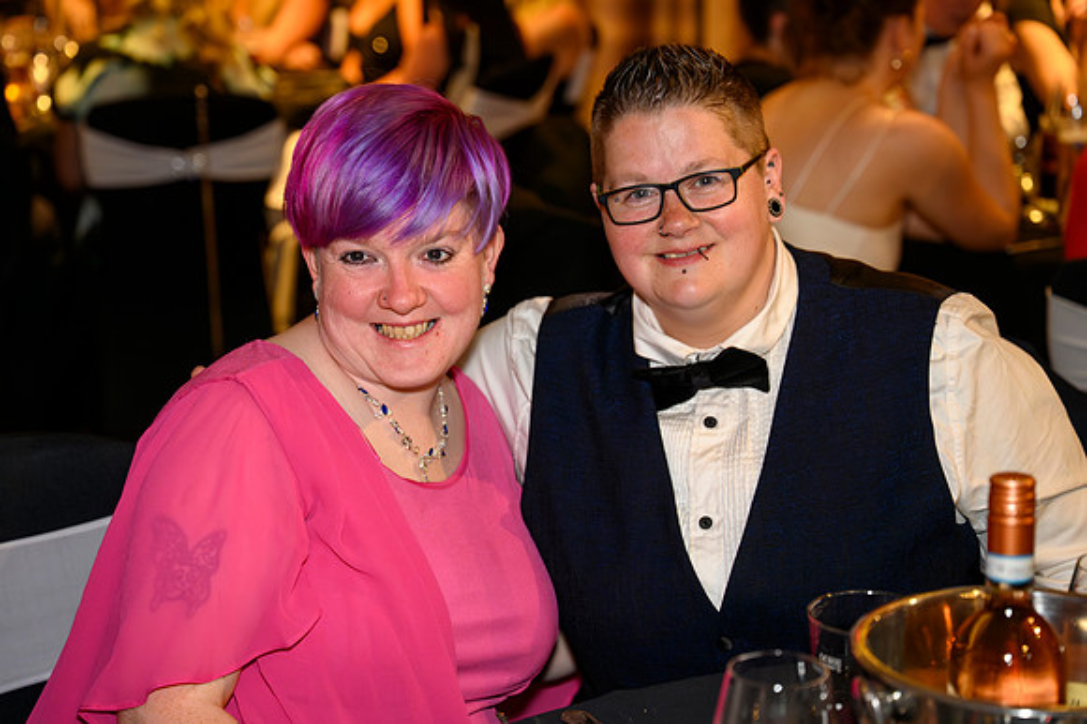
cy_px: 333
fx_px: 2284
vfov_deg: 18.0
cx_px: 499
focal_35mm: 76
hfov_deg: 26.8
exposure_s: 1/125
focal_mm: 70
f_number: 4
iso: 1400
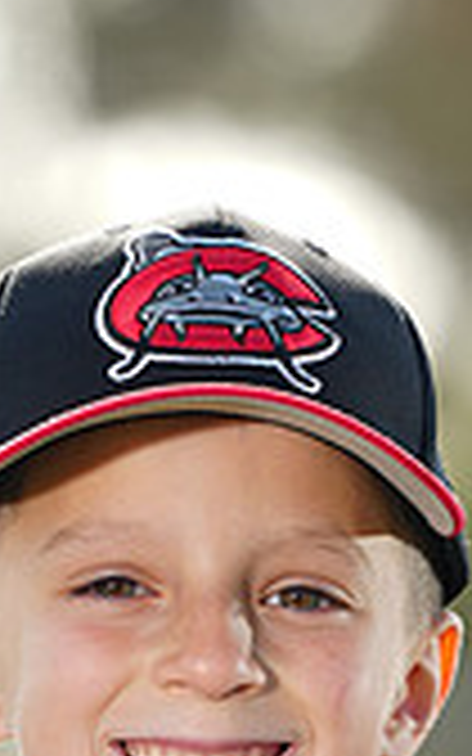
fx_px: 14469
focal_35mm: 703
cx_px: 245
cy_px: 981
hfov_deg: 1.9
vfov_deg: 3.0
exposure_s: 1/250
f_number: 4.5
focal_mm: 200
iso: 64
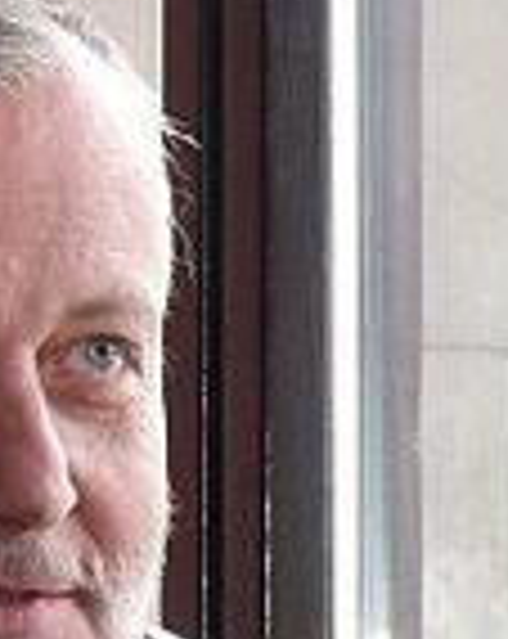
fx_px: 6542
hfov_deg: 4.4
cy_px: 495
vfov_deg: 5.6
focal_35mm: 347
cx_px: -49
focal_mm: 15
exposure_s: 1/50
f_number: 4
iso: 100
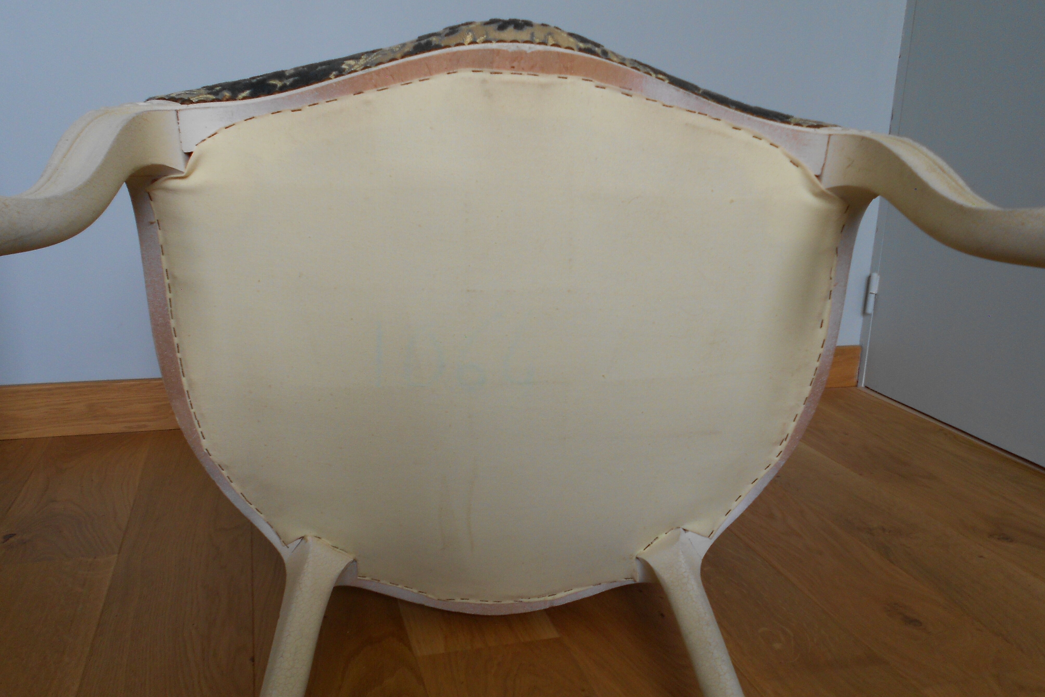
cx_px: 524
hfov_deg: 63.7
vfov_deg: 45.0
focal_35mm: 29
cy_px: 360
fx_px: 842
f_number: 3.2
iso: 80
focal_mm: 4.6
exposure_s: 1/30
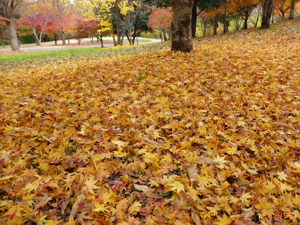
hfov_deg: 65.1
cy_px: 114
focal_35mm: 27
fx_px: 234
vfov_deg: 51.4
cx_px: 168
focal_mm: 4.3
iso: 100
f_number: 3.5
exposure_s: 1/125
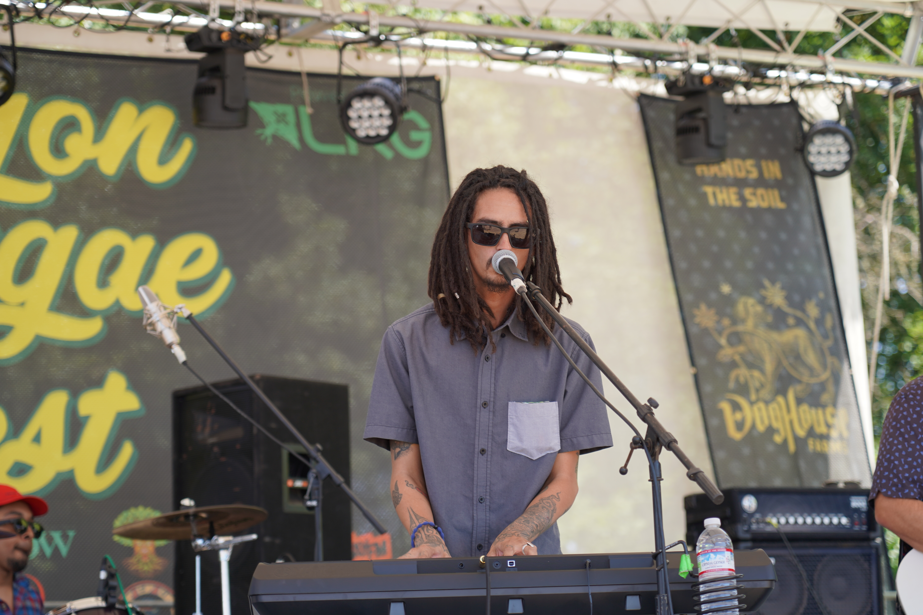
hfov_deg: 19.5
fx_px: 2692
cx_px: 462
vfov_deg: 13.0
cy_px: 308
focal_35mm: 105
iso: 100
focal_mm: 105
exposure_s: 1/200
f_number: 4
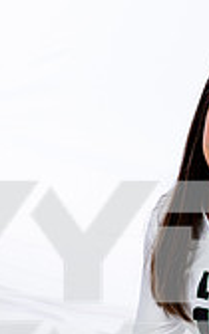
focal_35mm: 109
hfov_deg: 12.0
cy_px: 384
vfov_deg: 18.3
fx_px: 993
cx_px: 135
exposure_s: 1/250
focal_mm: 40
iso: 200
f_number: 7.1
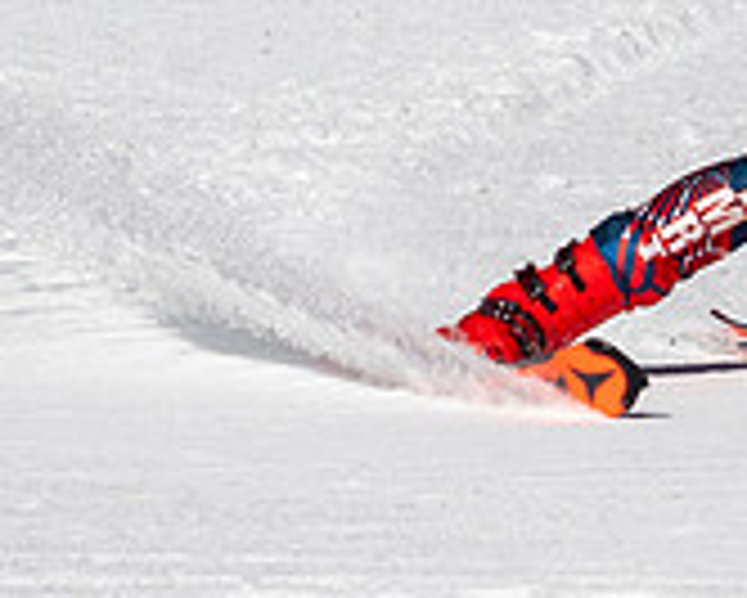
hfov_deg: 0.6
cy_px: 64
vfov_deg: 0.5
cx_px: 1173
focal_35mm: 3273
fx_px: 72403
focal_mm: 400
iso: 200
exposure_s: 1/2000
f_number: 8
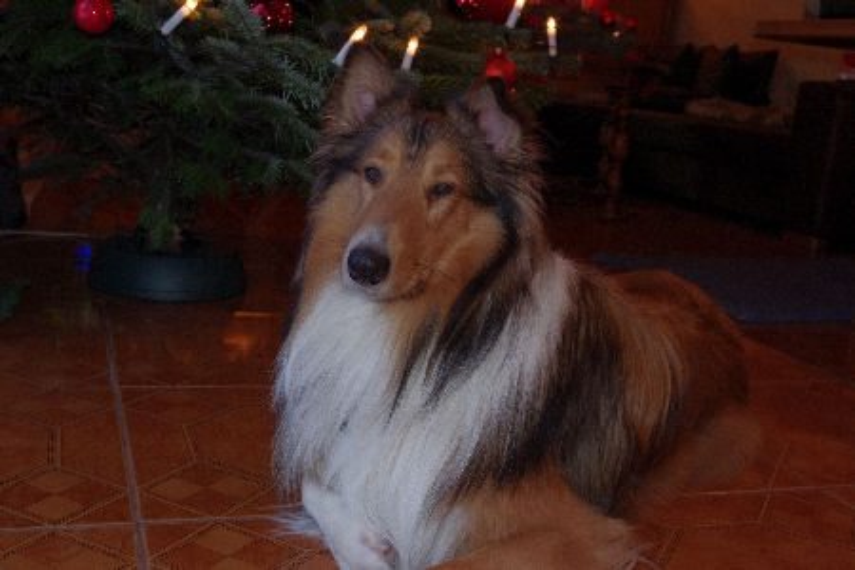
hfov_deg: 46.4
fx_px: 997
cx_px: 428
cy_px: 285
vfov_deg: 31.9
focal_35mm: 42
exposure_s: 1/25
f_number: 5.6
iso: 1600
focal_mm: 28.13
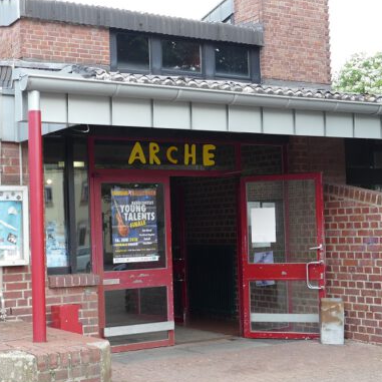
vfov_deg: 28.6
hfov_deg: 28.5
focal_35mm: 60
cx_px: 144
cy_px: 202
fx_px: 749
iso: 125
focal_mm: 12.9
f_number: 3.5
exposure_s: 1/80
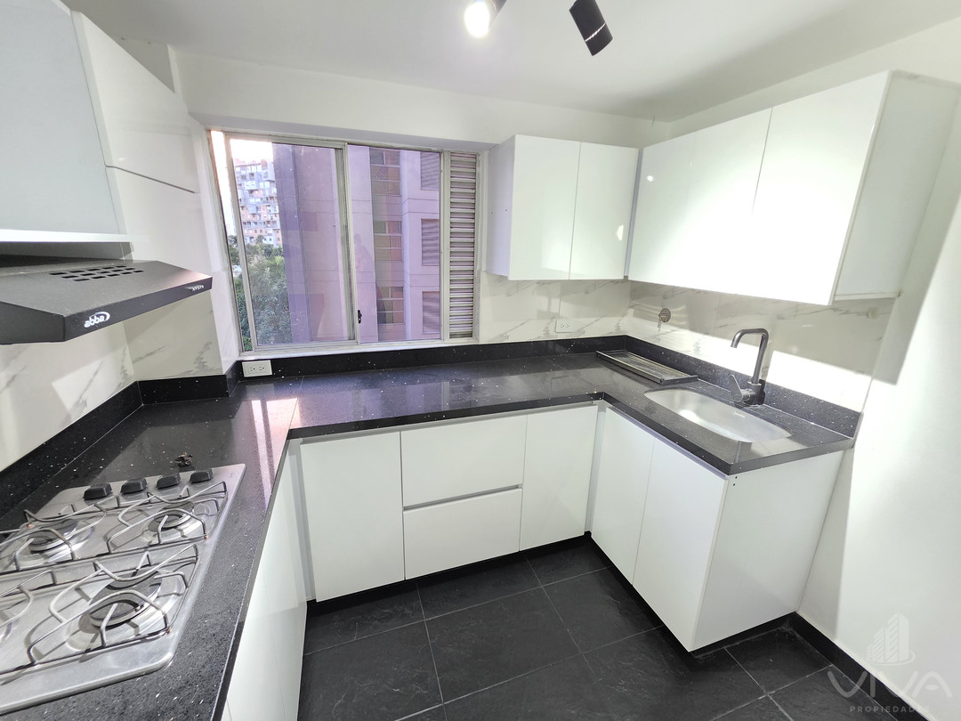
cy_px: 360
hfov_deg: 106.2
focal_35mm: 13
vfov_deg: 89.9
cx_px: 480
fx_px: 361
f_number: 1.9
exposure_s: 1/60
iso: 800
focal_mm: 2.2
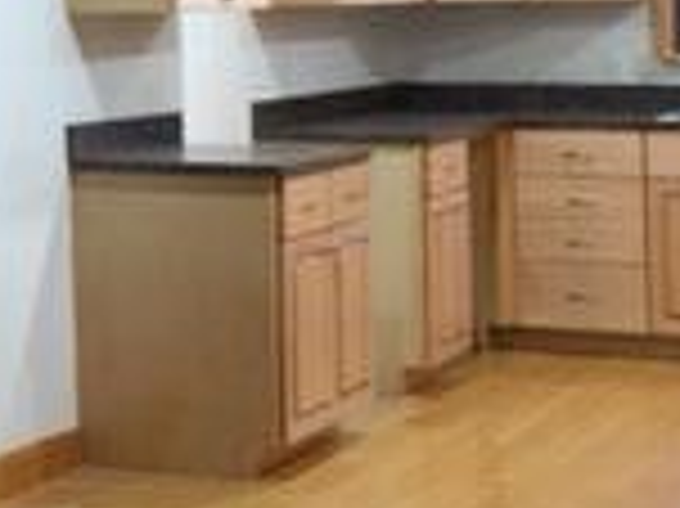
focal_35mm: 123
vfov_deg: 11.9
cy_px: -40
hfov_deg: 15.3
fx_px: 2414
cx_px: -207
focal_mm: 4.15
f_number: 2.2
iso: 50
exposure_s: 1/15
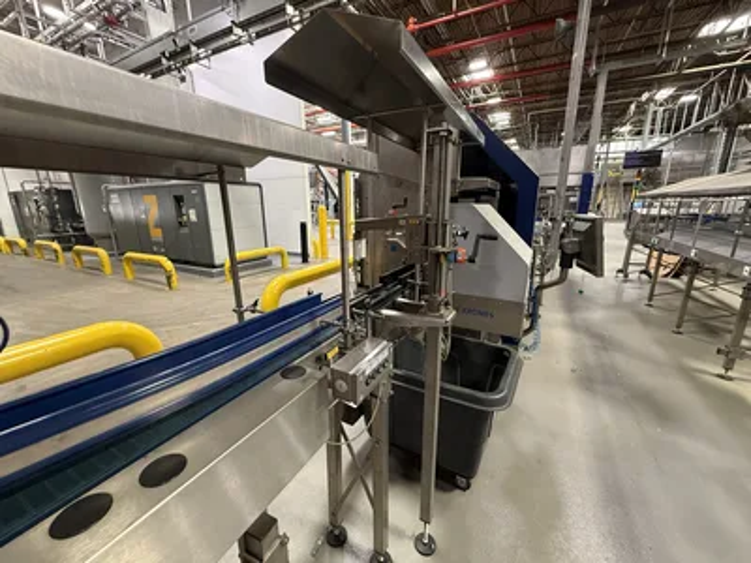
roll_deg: +0.4
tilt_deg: -12.9
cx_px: 376
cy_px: 282
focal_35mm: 14
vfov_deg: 85.7
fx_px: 304
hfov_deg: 102.1
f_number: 2.2
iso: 320
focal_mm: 2.22
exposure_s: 1/52
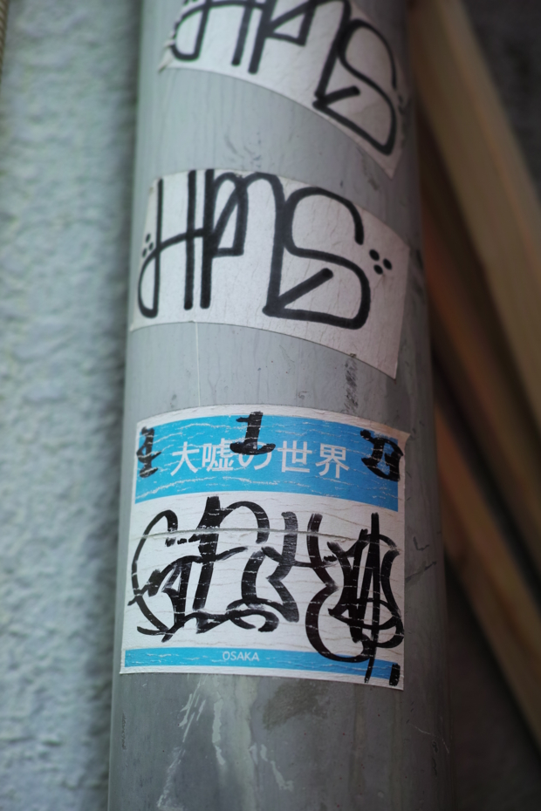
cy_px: 406
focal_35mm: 45
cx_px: 270
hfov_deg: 29.9
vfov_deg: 43.6
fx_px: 1014
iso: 100
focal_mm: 30
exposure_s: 1/50
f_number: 3.2
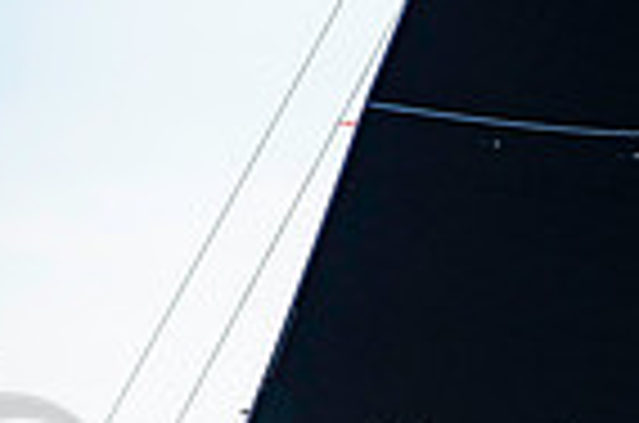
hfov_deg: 2.9
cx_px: 1130
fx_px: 12681
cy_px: 526
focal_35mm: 716
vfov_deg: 1.9
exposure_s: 1/2000
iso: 250
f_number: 5
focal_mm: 175
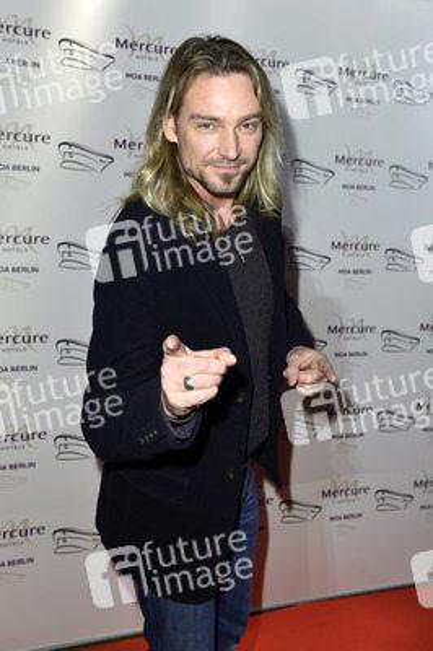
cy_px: 326
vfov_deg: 46.4
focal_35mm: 42
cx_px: 216
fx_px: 759
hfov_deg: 31.8
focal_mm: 42
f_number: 5.6
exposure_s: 1/160
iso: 640
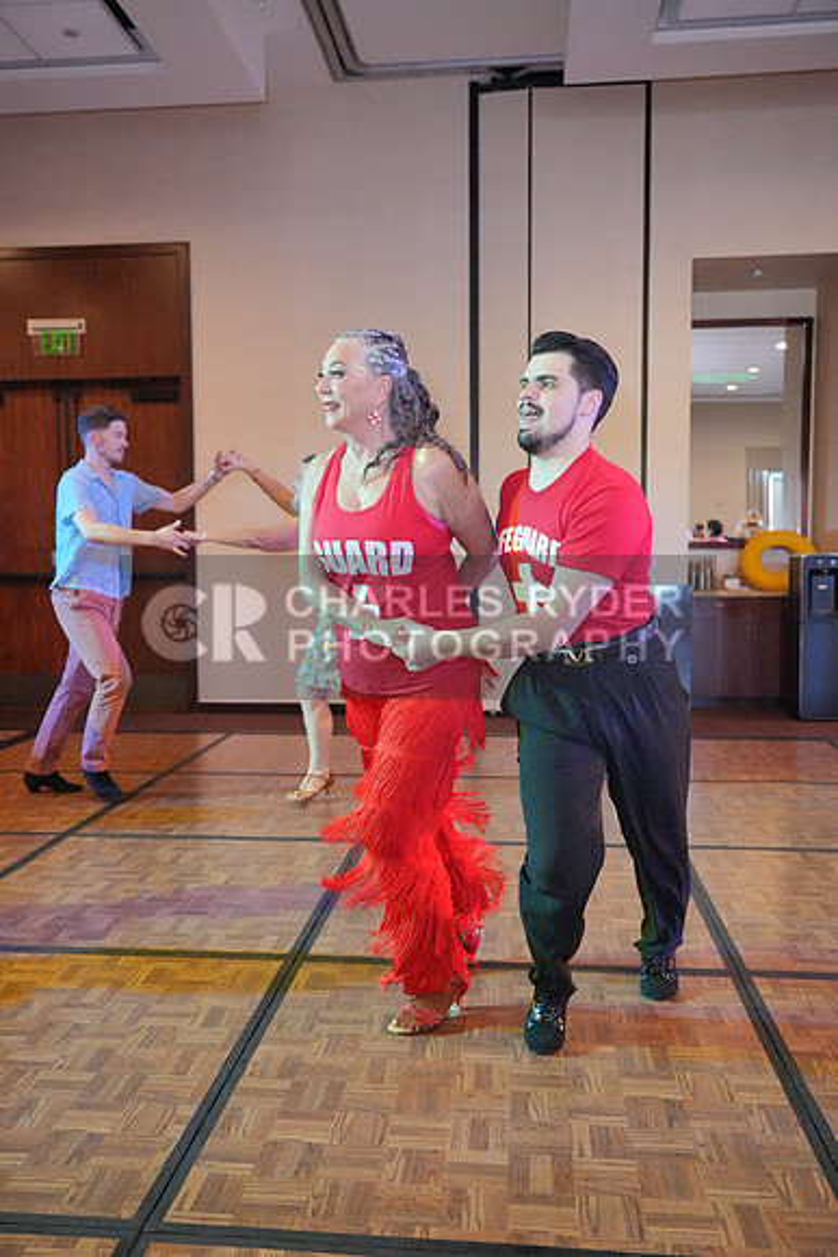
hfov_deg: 43.6
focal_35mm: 30
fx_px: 1047
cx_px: 419
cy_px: 628
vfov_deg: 61.9
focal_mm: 30
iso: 12800
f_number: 4
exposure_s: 1/400
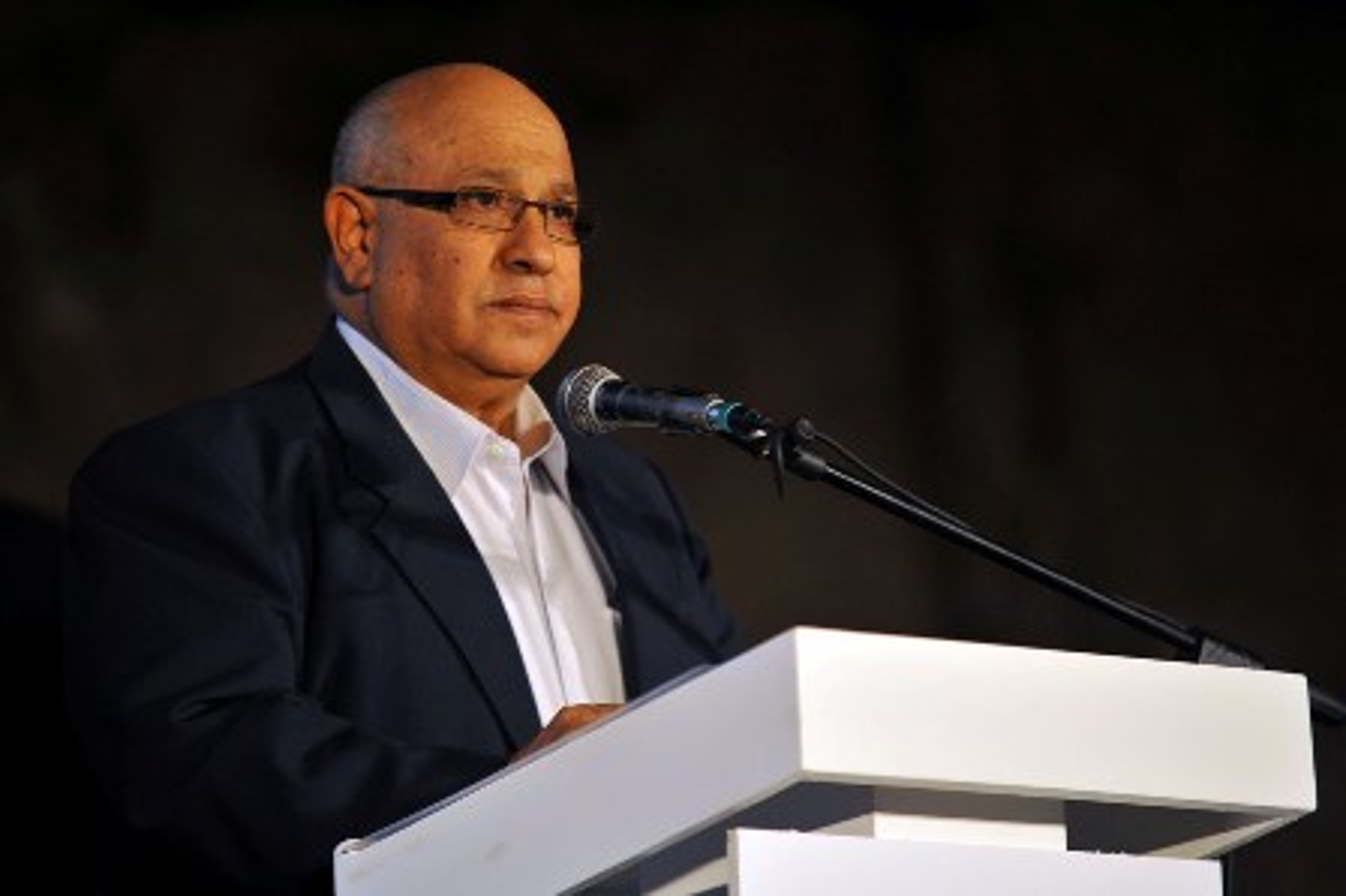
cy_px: 448
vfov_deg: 6.9
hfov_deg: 10.3
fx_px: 7472
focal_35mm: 200
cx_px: 673
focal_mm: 200
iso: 1000
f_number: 2.8
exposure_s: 1/200
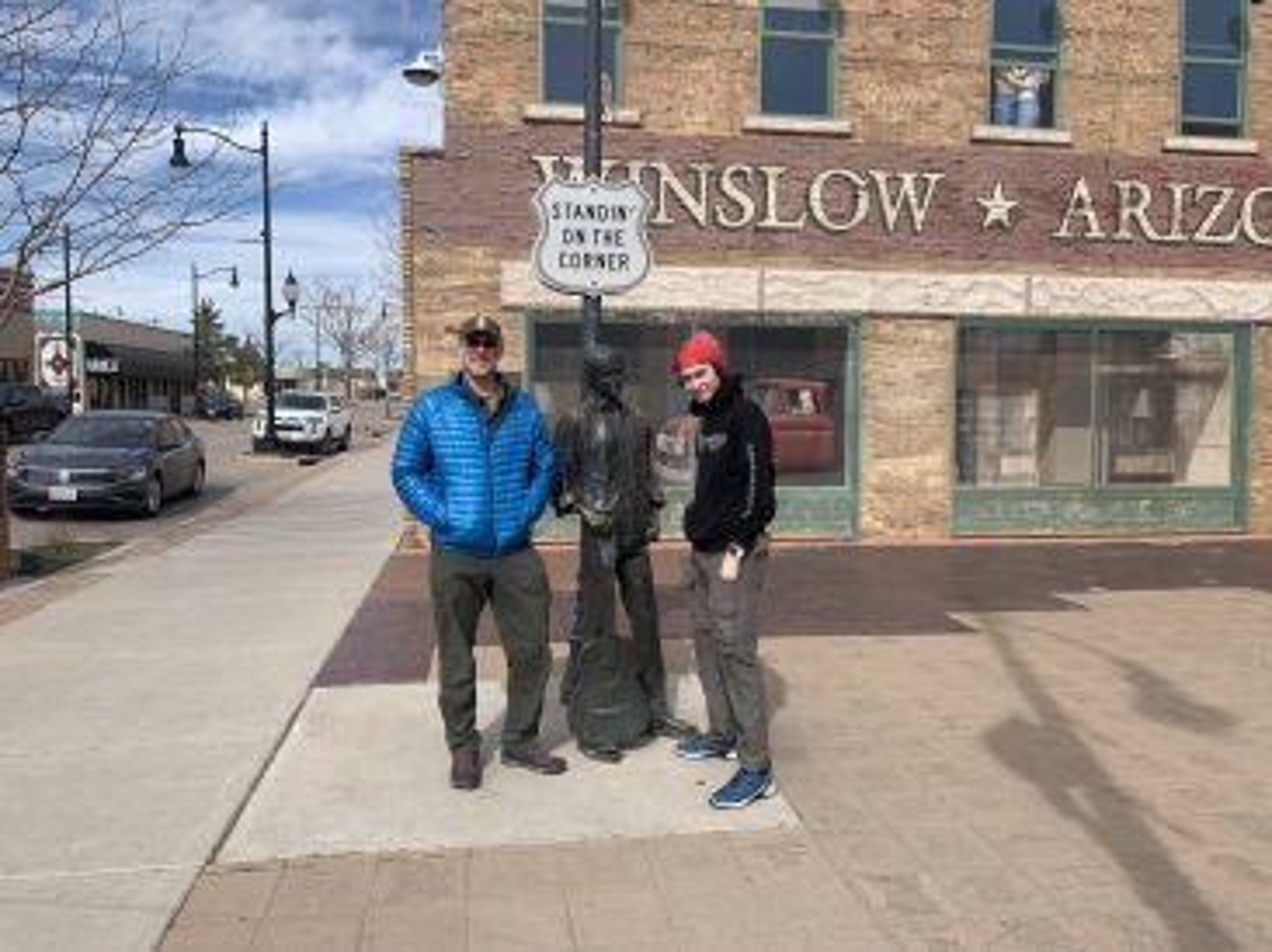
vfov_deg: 53.0
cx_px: 636
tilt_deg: -2.5
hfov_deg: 67.3
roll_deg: -0.5
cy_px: 476
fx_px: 955
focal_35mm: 26
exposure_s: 1/2075
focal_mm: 4.25
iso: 25
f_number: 1.8
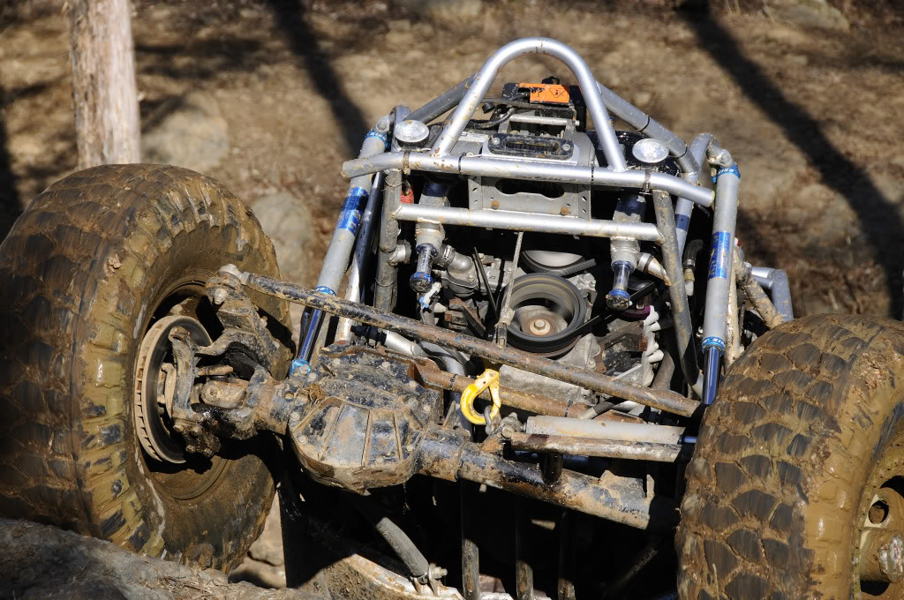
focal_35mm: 180
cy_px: 300
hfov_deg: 11.4
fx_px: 4514
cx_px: 452
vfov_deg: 7.6
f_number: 8
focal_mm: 120
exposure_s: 1/500
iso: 200
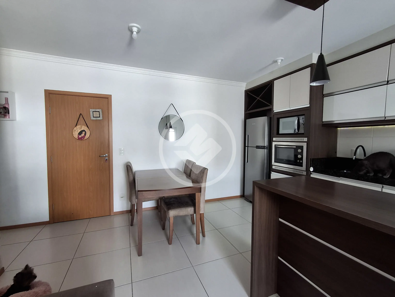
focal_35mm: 16
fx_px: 183
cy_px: 148
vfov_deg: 78.1
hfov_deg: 94.5
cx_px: 198
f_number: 2.2
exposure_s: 1/40
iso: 64
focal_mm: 1.64
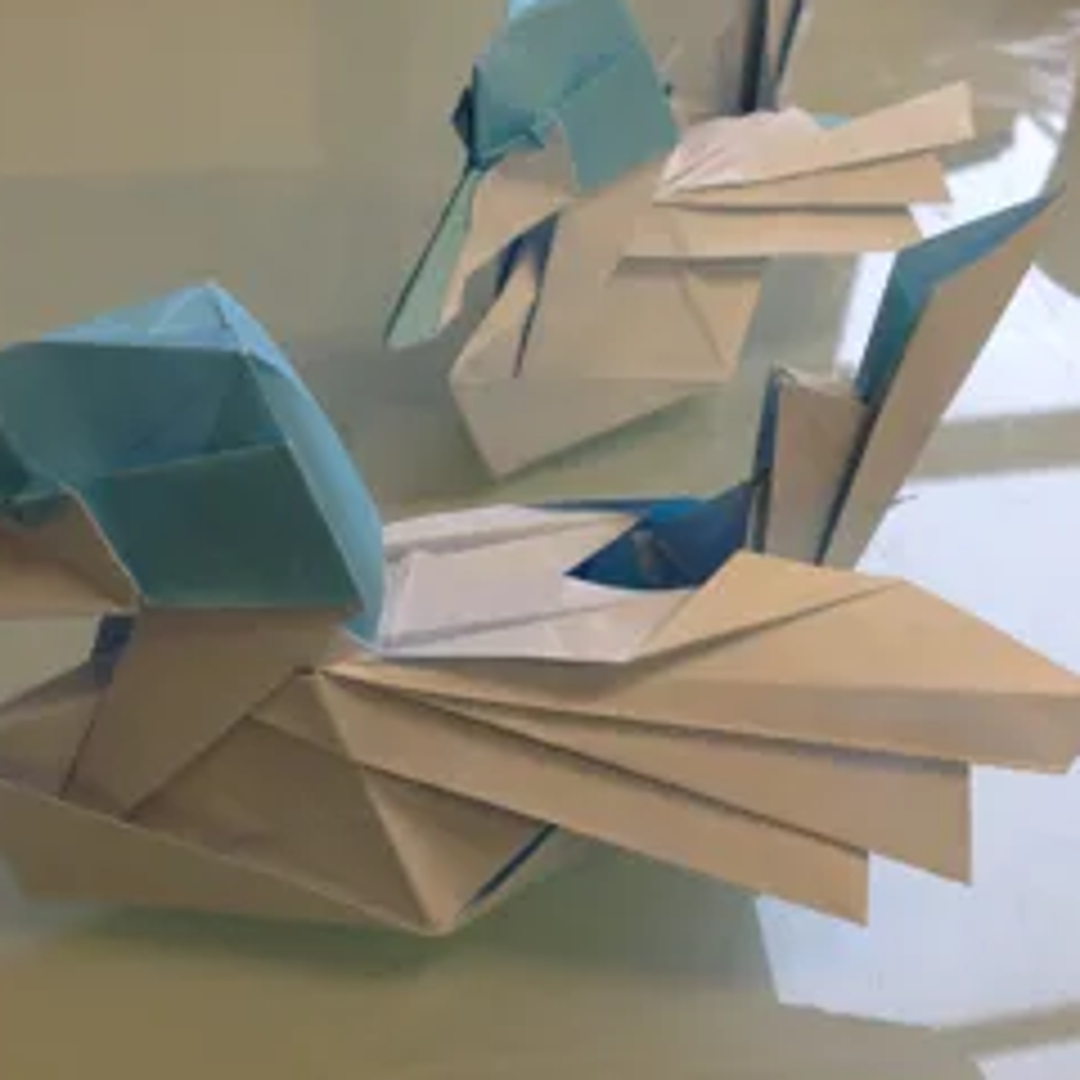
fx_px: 2188
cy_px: 396
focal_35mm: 62
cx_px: 436
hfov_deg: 27.7
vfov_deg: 27.6
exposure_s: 1/40
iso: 50
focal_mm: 4.28
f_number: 2.4
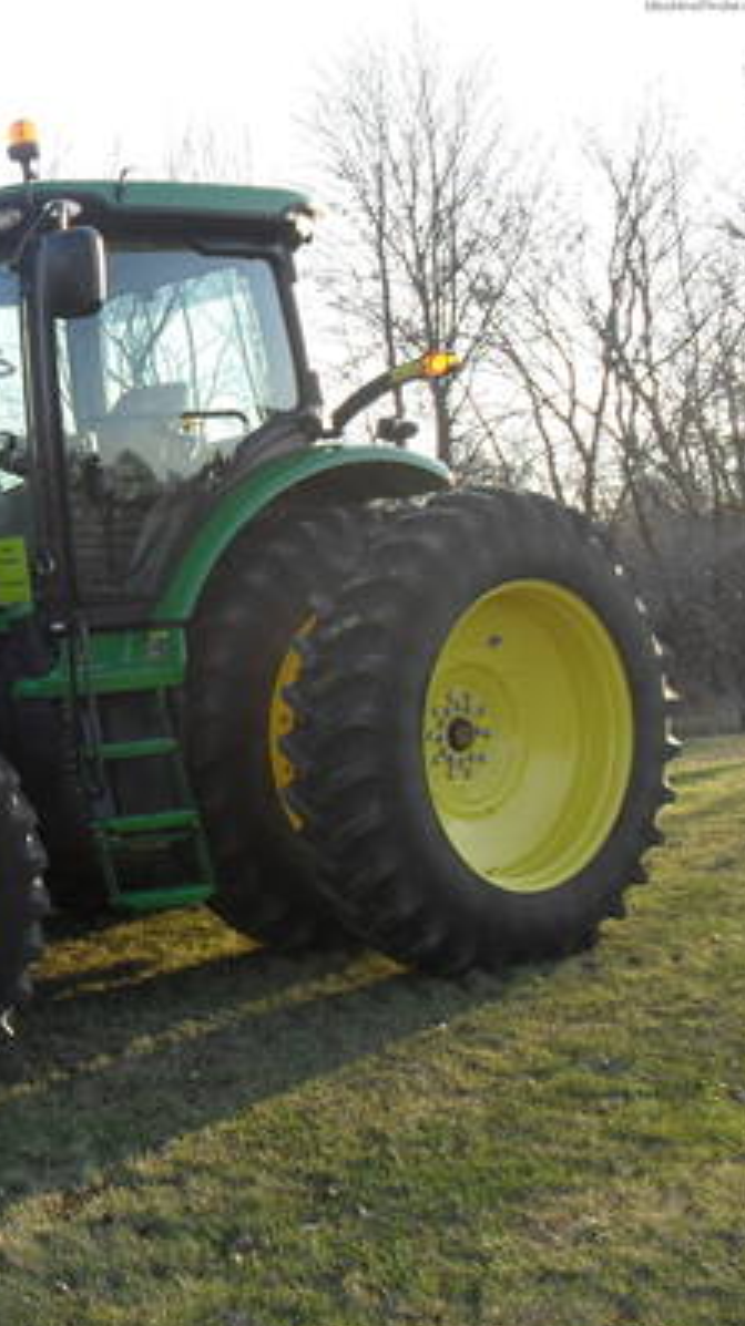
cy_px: 668
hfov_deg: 21.5
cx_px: -136
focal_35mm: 52
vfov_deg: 39.9
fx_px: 1829
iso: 100
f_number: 3.2
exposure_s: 1/250
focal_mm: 6.3
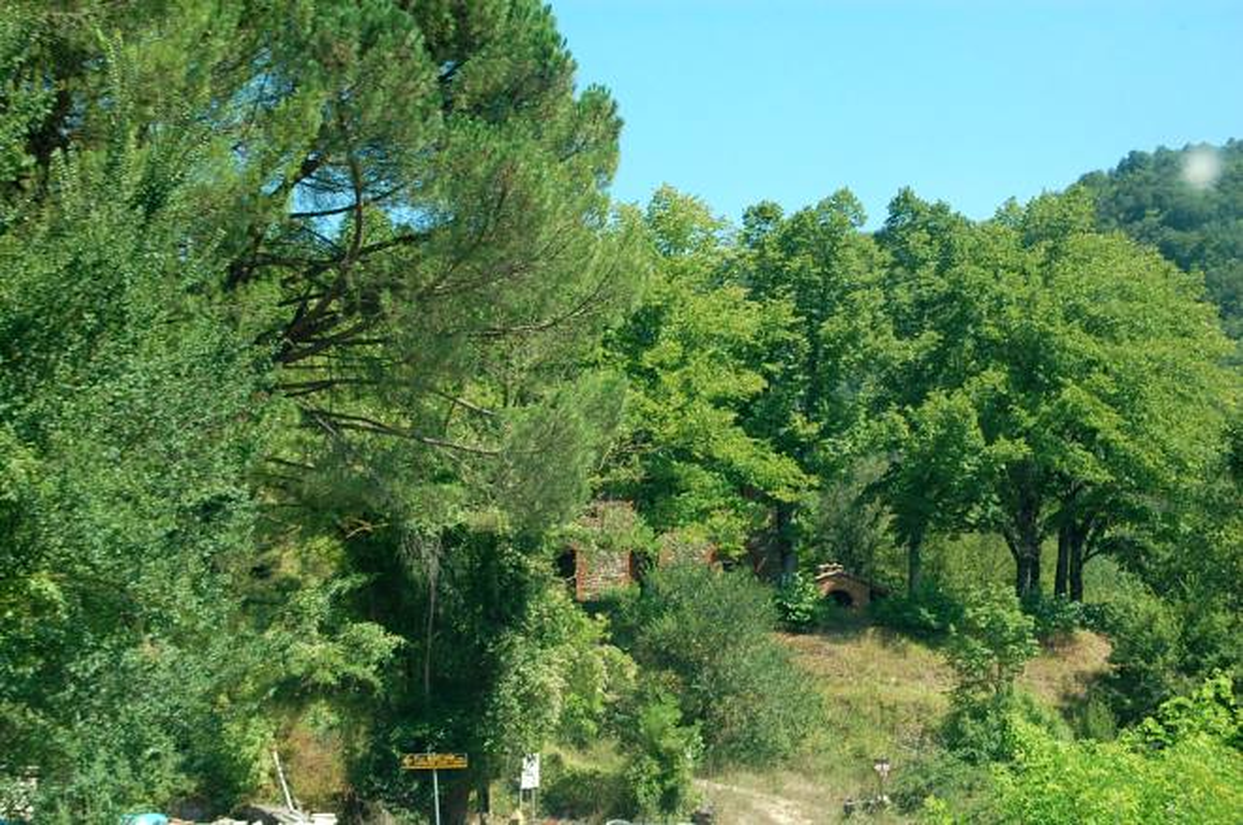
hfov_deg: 24.7
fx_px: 2844
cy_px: 412
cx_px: 622
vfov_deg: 16.5
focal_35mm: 82
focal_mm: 55
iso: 400
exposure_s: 1/160
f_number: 10
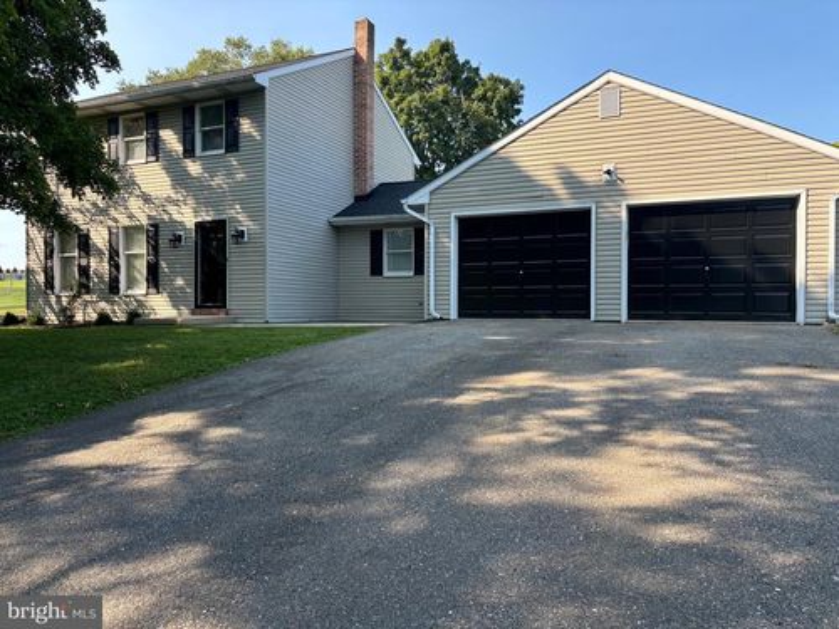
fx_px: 630
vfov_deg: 53.1
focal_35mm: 26
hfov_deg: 67.3
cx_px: 420
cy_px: 314
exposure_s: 1/711
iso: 50
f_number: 1.6
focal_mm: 5.96
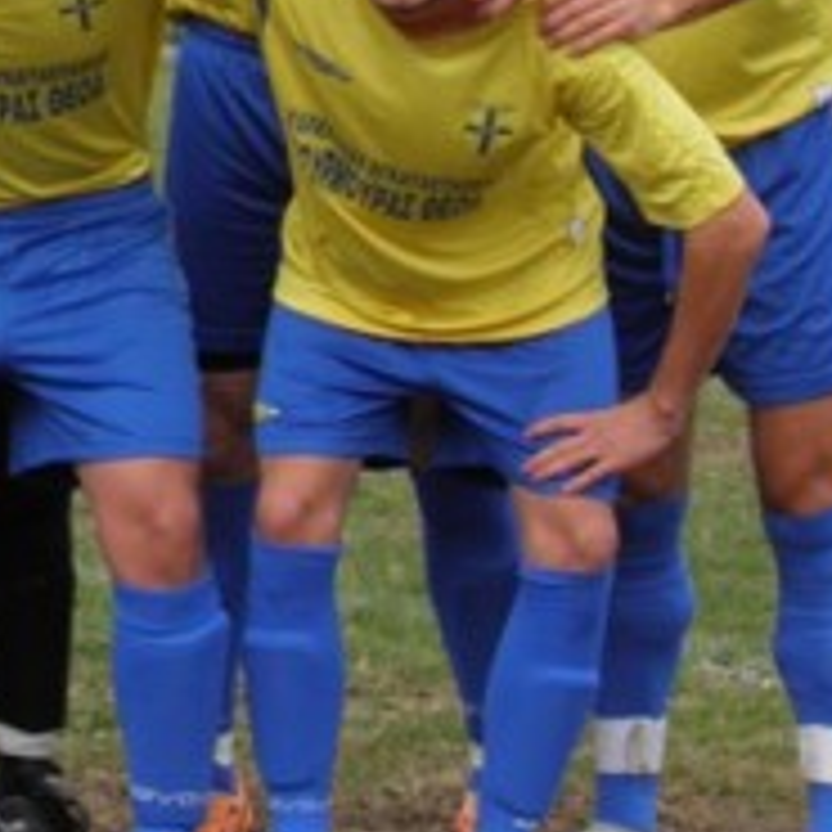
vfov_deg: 4.9
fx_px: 9599
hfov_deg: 4.9
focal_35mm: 353
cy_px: -106
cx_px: -450
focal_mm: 20.2
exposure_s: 1/100
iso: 50
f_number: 5.6
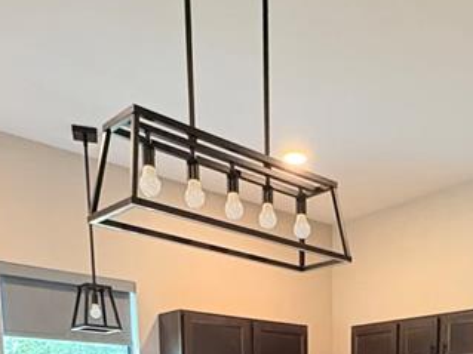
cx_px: 344
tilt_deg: -9.6
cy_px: 528
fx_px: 615
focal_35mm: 45
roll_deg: -2.4
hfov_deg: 41.1
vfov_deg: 24.9
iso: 800
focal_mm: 2.22
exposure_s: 1/60
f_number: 2.2
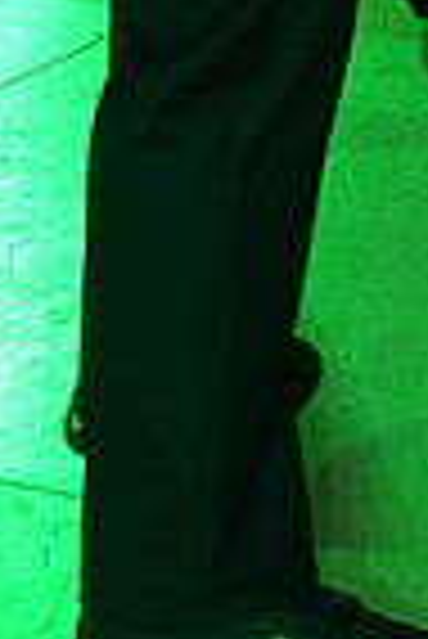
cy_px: -576
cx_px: 831
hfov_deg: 5.7
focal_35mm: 237
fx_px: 4216
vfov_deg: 8.3
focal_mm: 58
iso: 3200
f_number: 8
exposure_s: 1/250
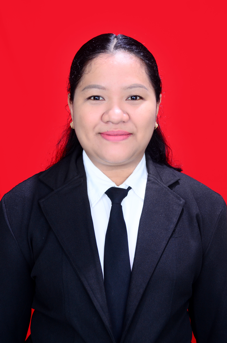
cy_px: 172
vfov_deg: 43.7
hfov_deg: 29.7
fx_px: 428
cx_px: 114
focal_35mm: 45
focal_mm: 30
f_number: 4.5
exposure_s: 1/100
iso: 640
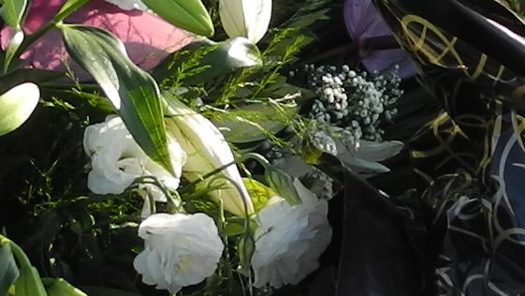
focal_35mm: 248
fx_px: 3454
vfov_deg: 4.9
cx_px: 636
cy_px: 38
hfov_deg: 8.6
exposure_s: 1/500
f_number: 3.2
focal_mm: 7.4
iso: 100
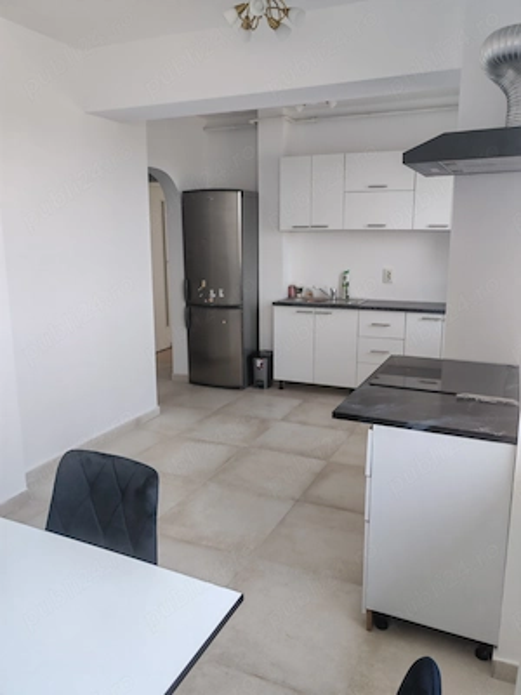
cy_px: 348
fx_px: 542
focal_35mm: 27
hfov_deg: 51.4
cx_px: 260
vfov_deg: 65.3
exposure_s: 1/100
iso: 64
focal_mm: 5.52
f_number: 1.95
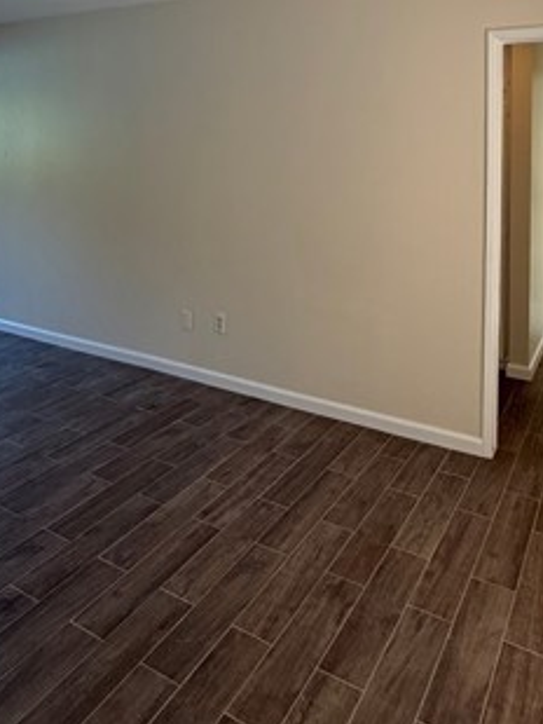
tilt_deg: +0.3
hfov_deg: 48.2
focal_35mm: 29
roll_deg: -1.0
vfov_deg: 57.2
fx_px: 606
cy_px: 148
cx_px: 304
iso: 200
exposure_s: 1/120
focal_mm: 2.22
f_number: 2.2
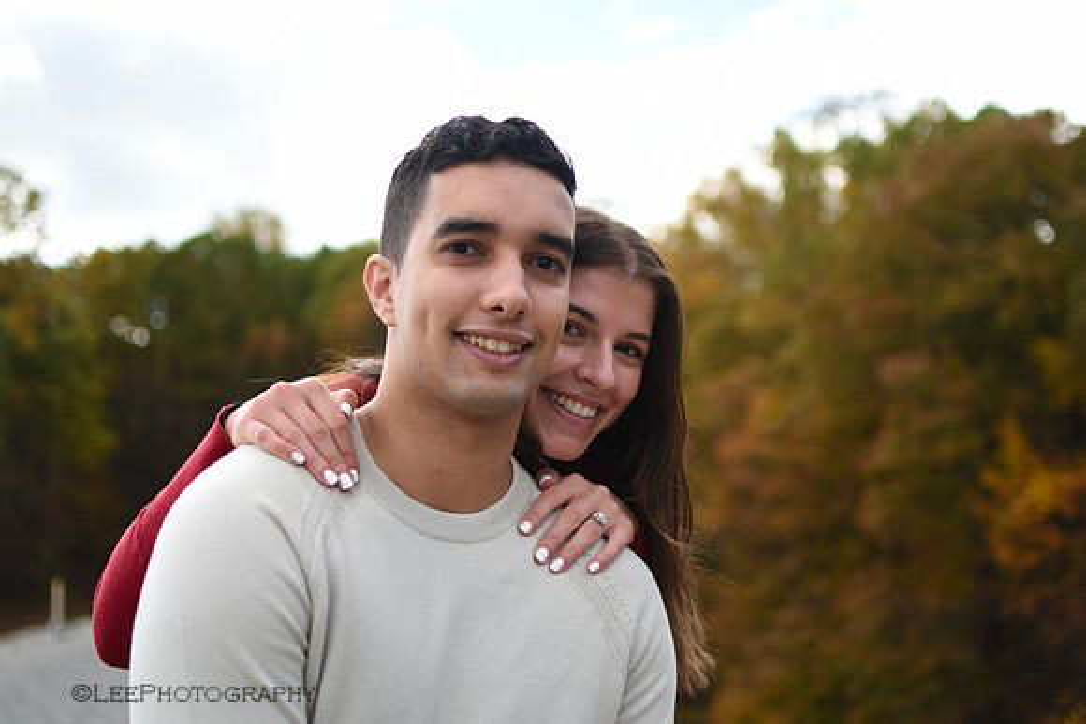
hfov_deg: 37.8
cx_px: 543
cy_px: 362
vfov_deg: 25.8
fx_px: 1584
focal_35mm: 52
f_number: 1.8
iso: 250
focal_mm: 35
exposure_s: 1/4000
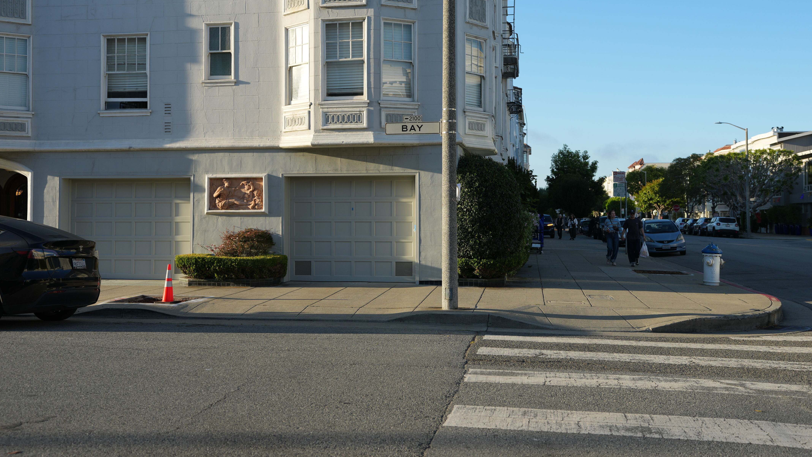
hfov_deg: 54.0
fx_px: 797
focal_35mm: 37
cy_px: 189
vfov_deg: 31.9
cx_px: 404
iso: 100
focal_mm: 35
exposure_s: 1/1000
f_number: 2.8
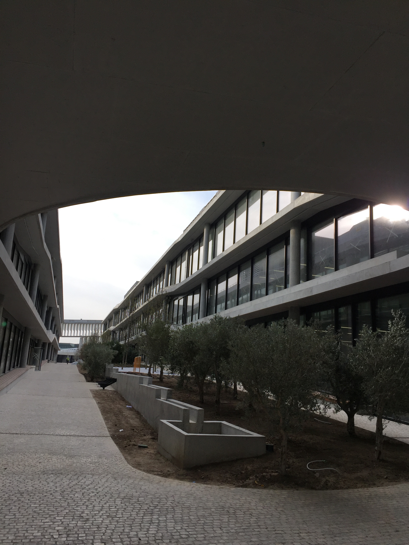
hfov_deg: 48.2
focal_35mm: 29
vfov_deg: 61.7
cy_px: 272
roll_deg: -2.7
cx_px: 204
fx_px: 457
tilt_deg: +12.4
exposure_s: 1/842
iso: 32
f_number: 2.2
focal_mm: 4.15
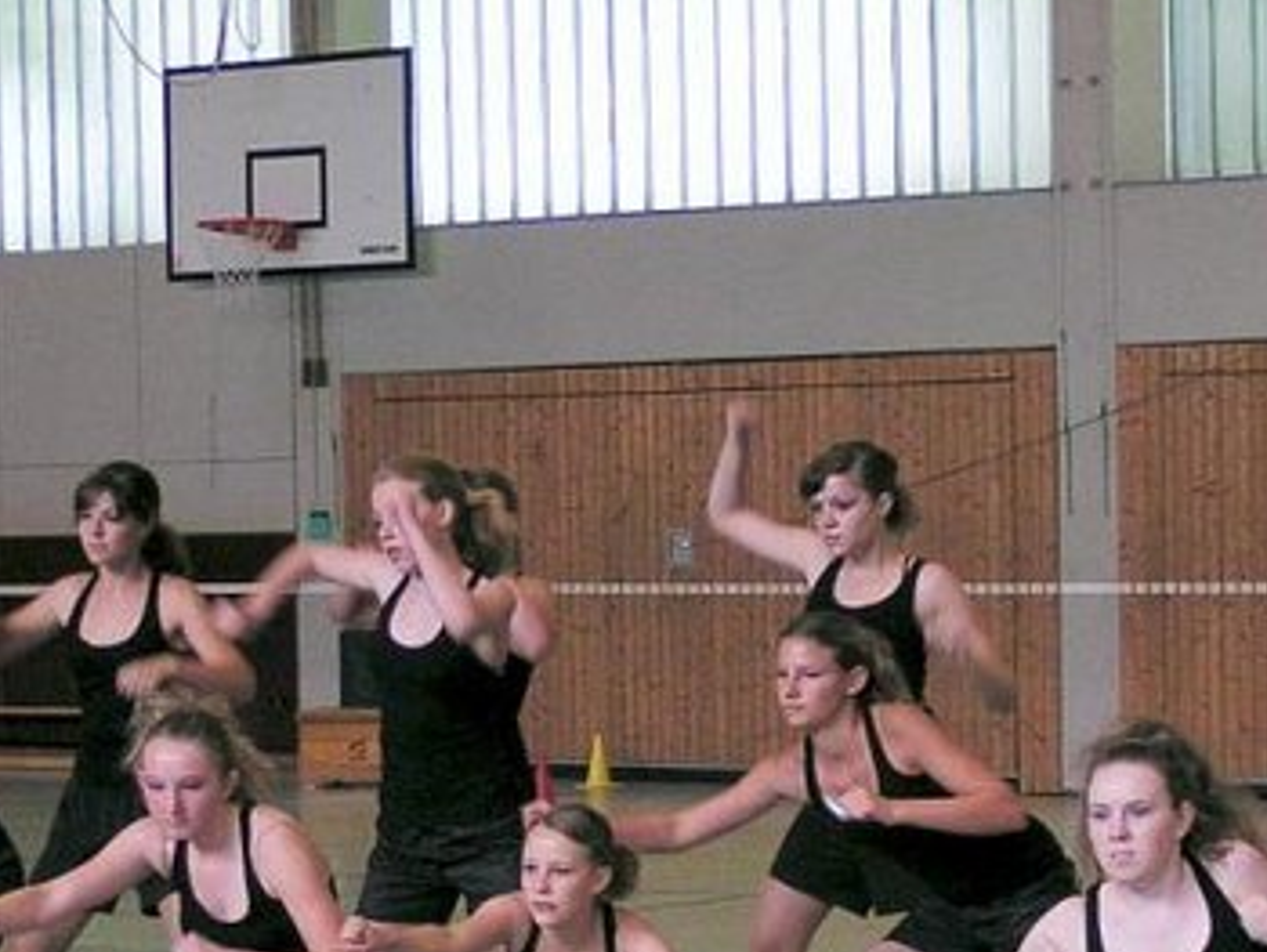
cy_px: 628
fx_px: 4615
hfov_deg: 15.6
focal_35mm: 126
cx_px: 568
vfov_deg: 11.8
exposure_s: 1/60
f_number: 3.2
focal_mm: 9.7
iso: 80
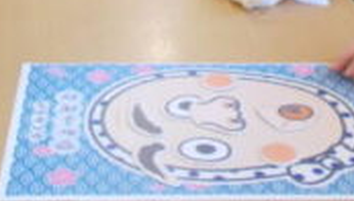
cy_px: -158
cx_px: 123
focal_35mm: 98
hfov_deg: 21.7
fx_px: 921
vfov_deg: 11.5
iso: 140
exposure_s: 1/25
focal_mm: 4.6
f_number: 3.2
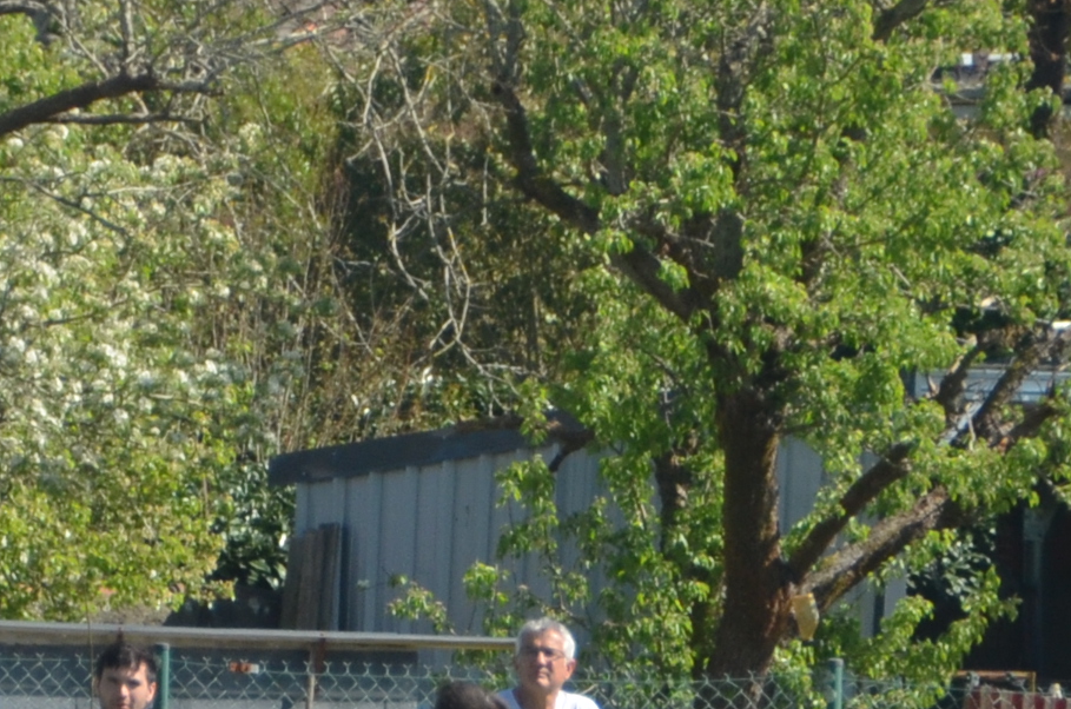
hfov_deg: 2.5
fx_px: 24434
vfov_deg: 1.7
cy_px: 720
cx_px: 160
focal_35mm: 823
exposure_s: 1/1000
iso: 400
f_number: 6
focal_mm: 135
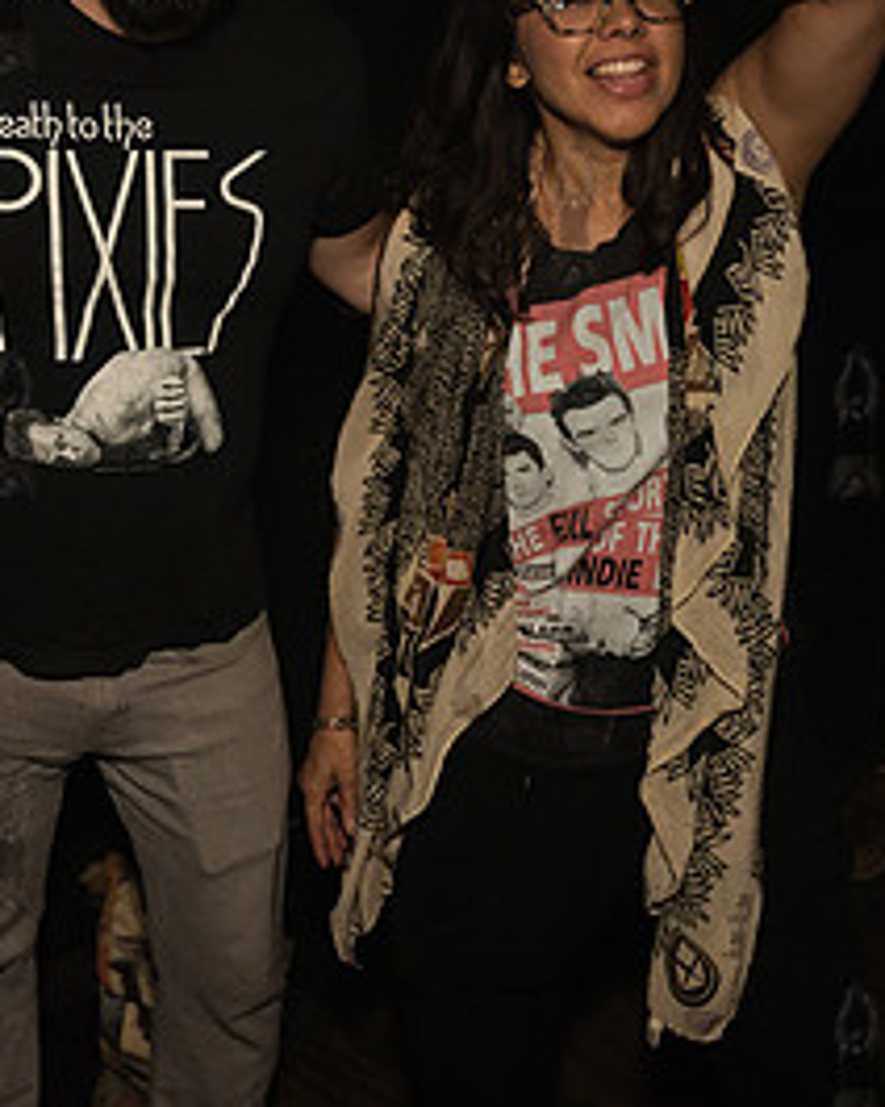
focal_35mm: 61
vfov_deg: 30.4
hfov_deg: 24.9
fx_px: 1997
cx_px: 293
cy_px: 267
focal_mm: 24
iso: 2000
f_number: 3.5
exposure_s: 1/250
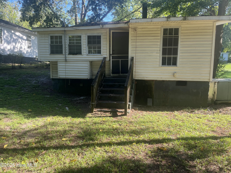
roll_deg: -1.5
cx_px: 116
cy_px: 86
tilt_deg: -5.8
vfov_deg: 53.1
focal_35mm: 26
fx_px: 174
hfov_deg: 67.3
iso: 50
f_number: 1.6
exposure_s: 1/415
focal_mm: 5.1
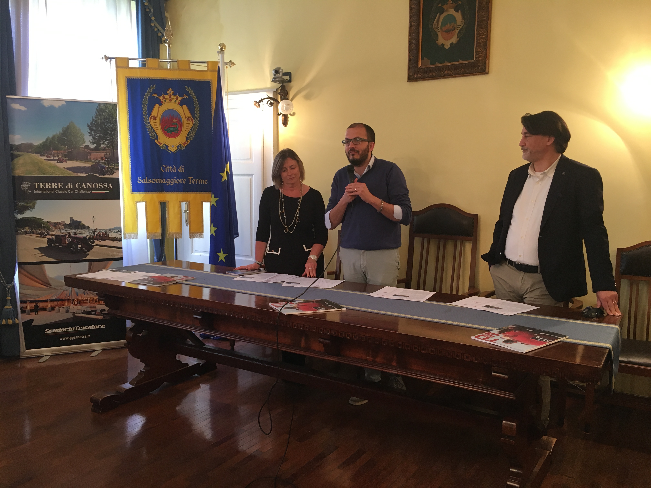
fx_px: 545
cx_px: 326
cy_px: 244
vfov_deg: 48.2
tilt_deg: -8.3
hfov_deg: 61.7
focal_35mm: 29
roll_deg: +0.4
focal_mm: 4.15
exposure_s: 1/33
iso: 80
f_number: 2.2
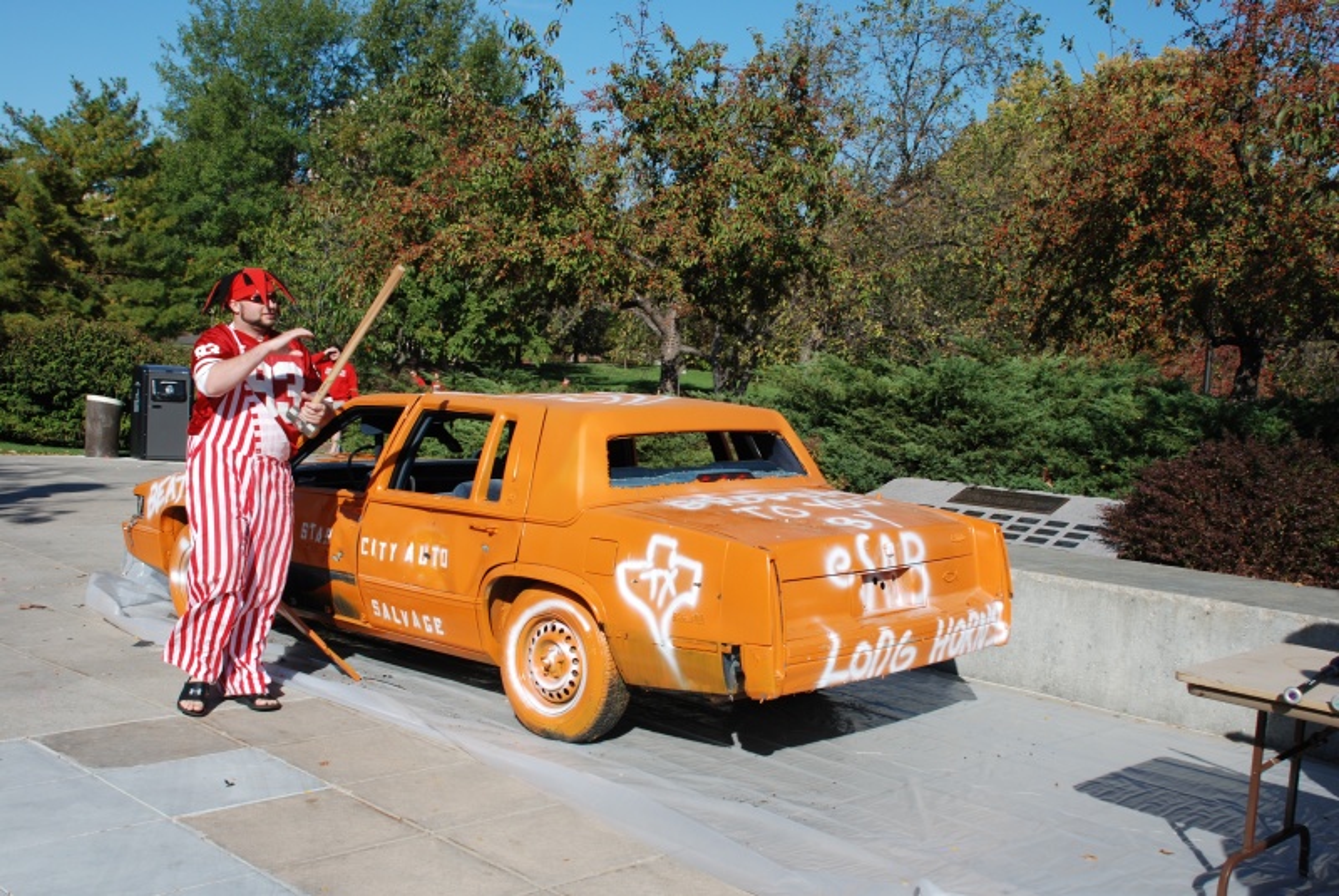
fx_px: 1452
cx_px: 670
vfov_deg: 34.3
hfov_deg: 49.5
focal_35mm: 39
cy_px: 448
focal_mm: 26
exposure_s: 1/250
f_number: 8
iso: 100
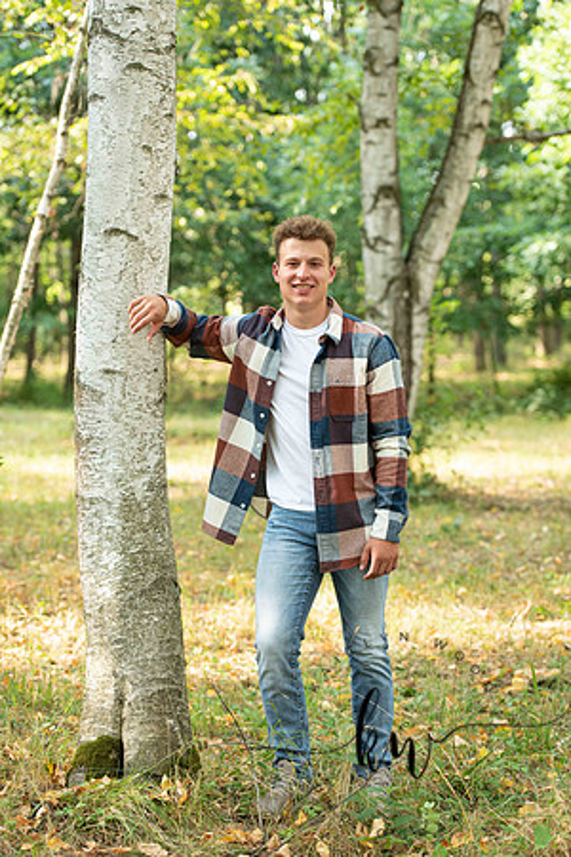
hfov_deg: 16.7
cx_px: 286
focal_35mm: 82
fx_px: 1951
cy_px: 428
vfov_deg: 24.8
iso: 400
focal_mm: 82
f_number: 3.2
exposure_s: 1/200
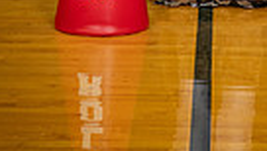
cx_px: 208
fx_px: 1425
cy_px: -224
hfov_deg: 10.7
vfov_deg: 5.8
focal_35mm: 201
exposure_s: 1/160
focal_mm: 58
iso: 800
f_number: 7.1
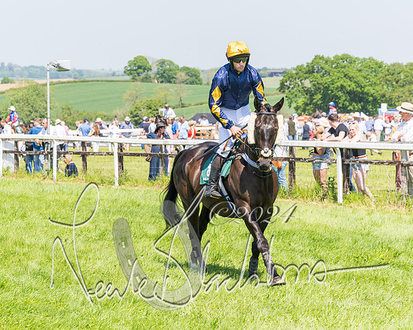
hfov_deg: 15.7
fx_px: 1501
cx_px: 169
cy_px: 165
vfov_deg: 12.6
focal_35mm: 123
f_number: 5
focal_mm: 73
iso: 200
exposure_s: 1/1000
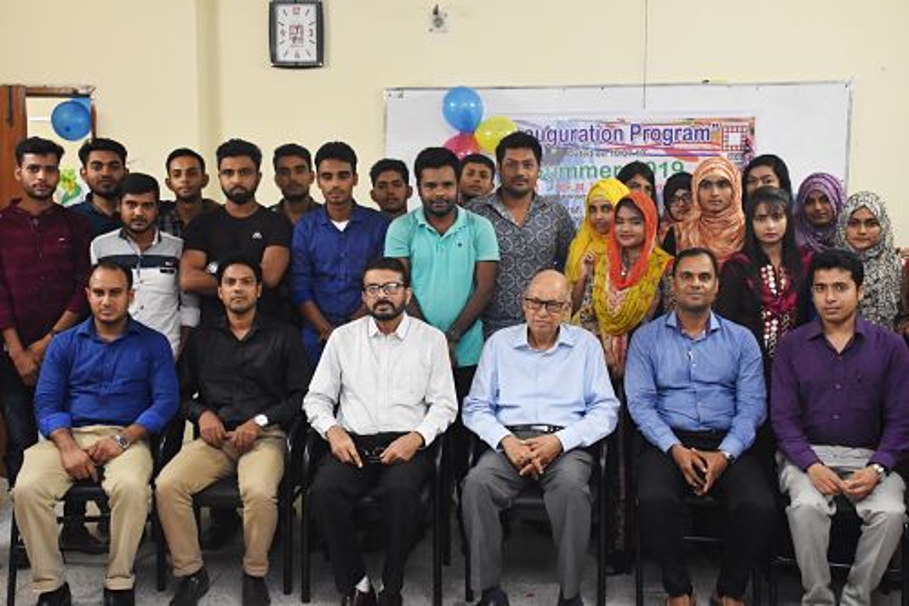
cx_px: 454
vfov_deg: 34.2
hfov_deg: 49.6
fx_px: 984
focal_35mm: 39
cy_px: 303
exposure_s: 1/60
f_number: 4
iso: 4000
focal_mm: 26
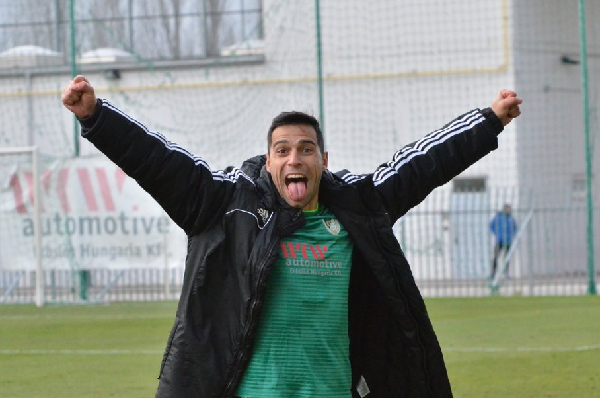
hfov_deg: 9.5
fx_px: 3627
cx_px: 294
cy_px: 244
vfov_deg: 6.3
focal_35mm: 218
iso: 3200
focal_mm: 110
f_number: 8
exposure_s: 1/1000
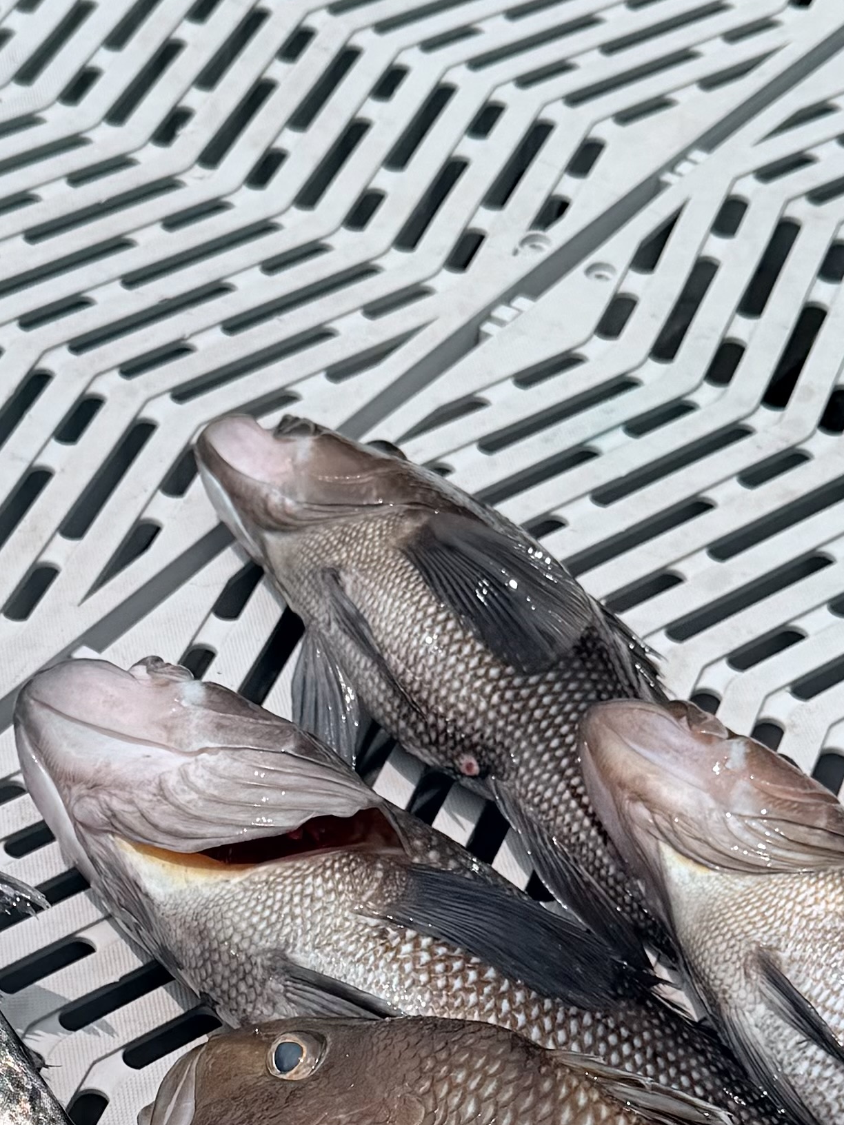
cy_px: 1214
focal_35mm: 84
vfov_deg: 22.1
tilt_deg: -47.5
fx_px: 2731
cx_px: 119
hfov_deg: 17.4
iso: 80
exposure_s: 1/14286
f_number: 1.78
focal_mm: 6.76
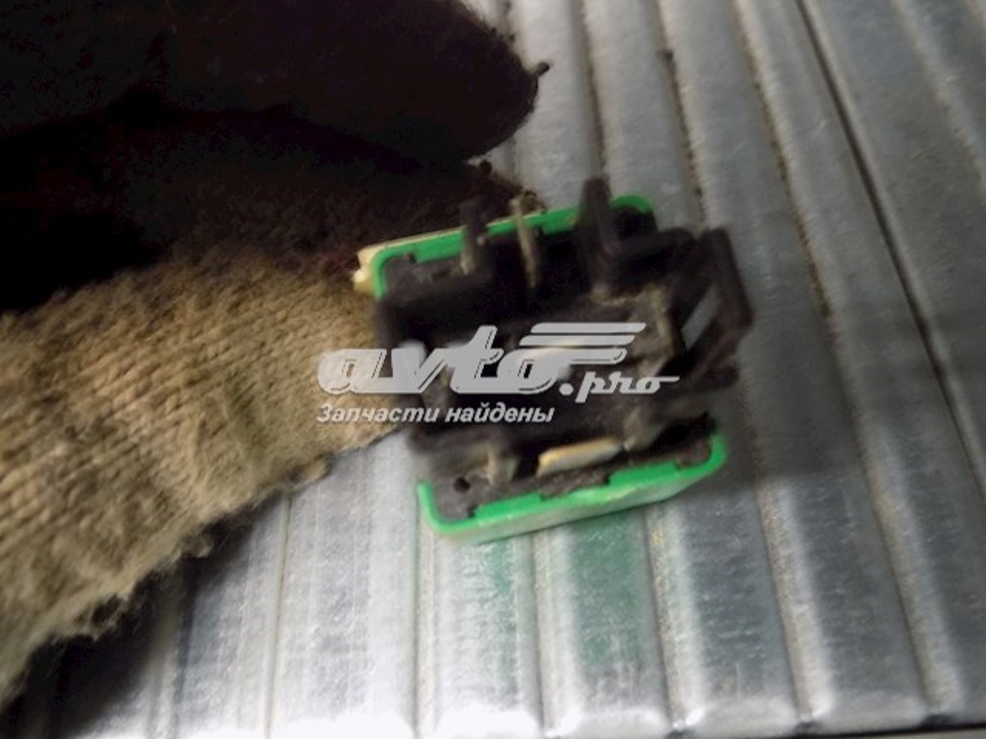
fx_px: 968
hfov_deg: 54.0
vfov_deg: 41.8
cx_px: 493
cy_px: 370
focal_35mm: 34
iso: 400
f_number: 3.4
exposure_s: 1/8
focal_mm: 6.1
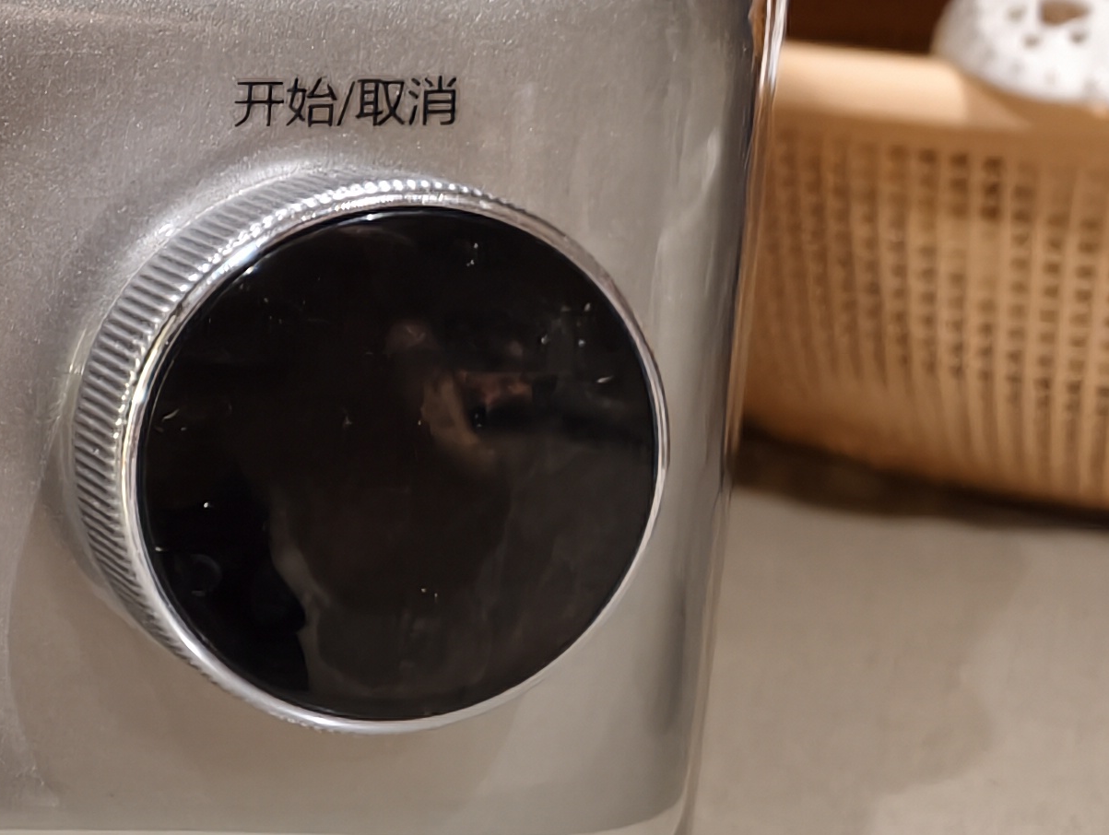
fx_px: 2503
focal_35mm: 78
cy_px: 354
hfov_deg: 20.0
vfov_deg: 18.9
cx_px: -740
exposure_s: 1/33.3
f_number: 1.68
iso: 1824
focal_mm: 6.25
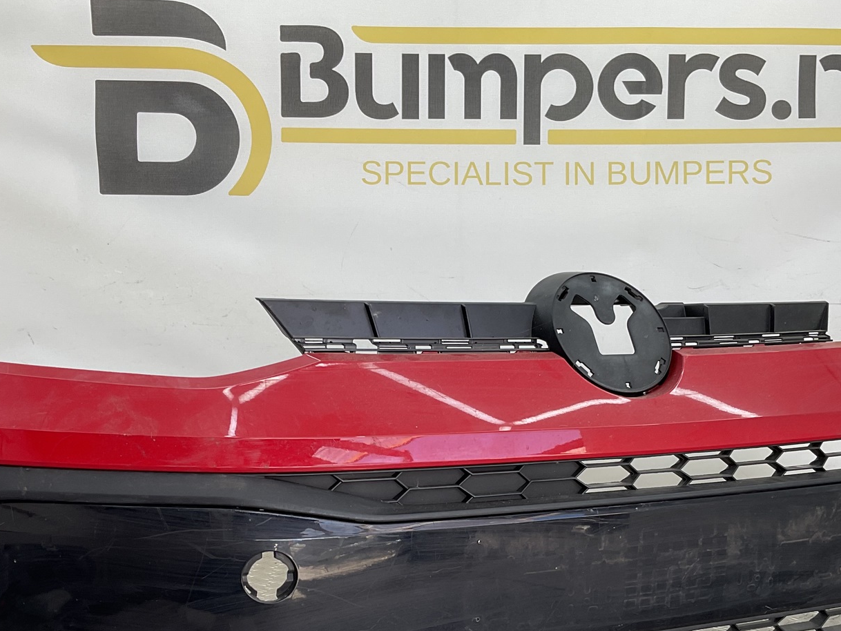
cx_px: 432
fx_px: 1166
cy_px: 467
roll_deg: -1.7
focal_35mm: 48
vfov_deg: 29.8
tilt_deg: -10.5
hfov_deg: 39.6
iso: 16
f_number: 1.8
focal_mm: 3
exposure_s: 1/116
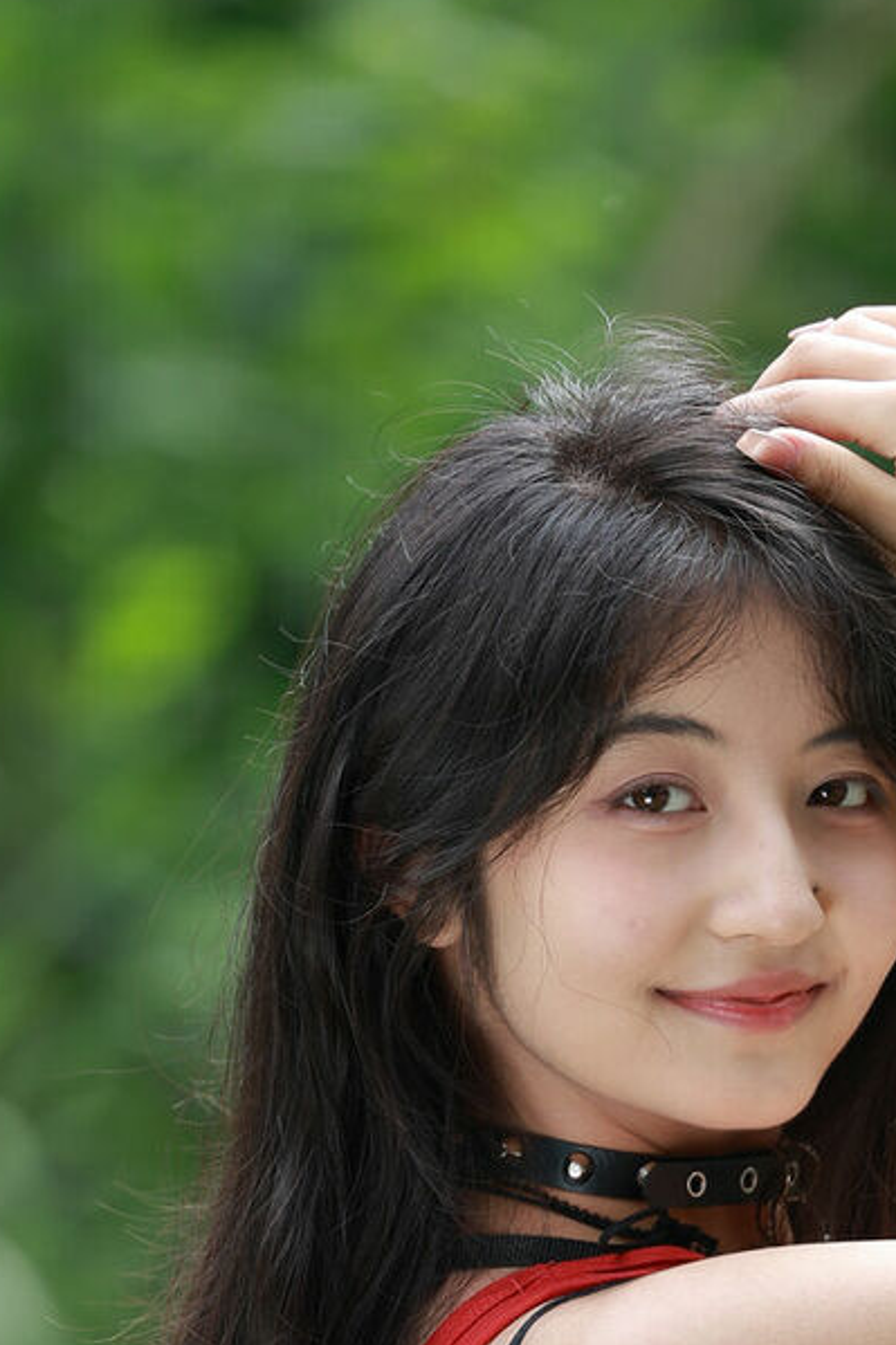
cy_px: 1663
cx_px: 752
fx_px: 17780
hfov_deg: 2.9
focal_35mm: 476
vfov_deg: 4.3
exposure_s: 1/320
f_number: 2.8
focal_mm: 182
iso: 100
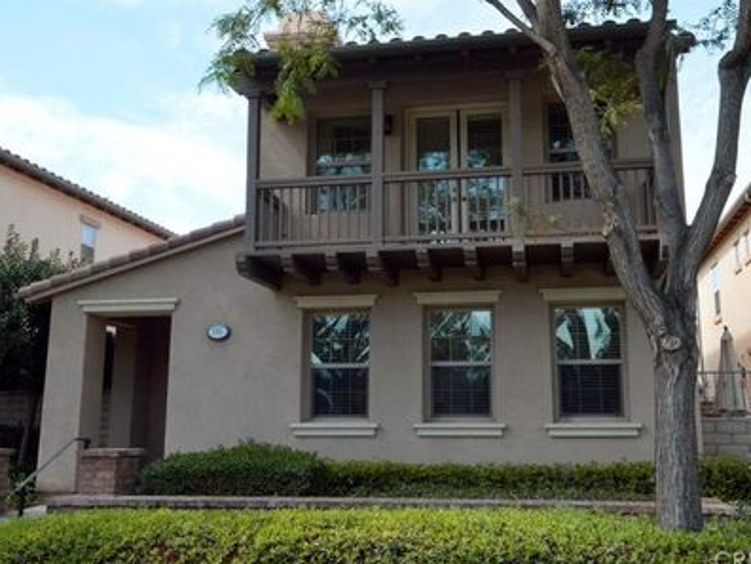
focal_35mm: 40
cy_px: 258
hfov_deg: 46.8
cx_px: 406
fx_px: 868
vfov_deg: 35.9
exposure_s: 1/250
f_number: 20
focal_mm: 22
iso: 1600
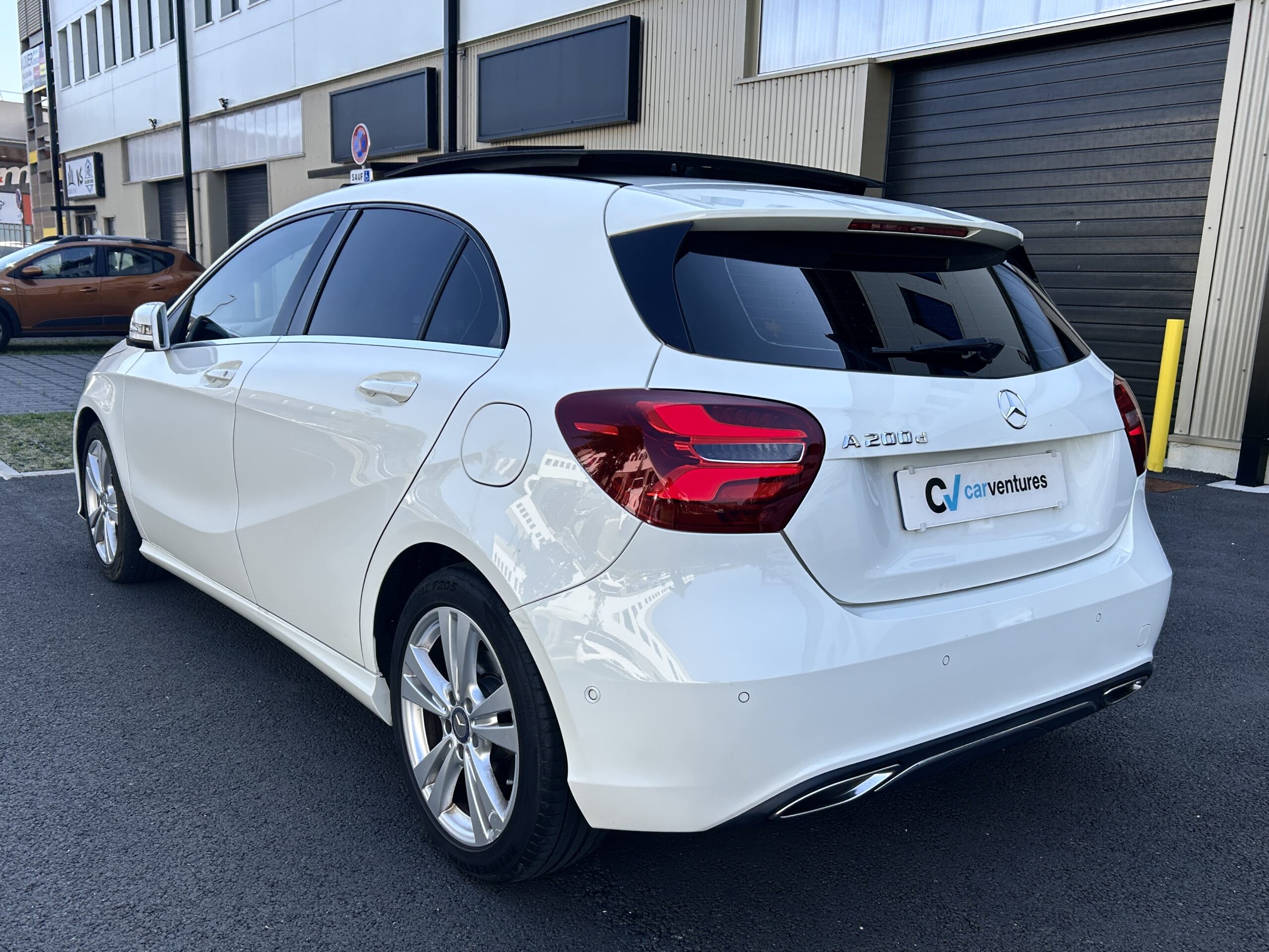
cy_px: 476
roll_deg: -1.2
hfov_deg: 67.3
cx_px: 634
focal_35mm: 26
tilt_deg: -12.9
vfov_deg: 53.1
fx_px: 953
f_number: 1.5
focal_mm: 5.7
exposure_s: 1/1159
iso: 50
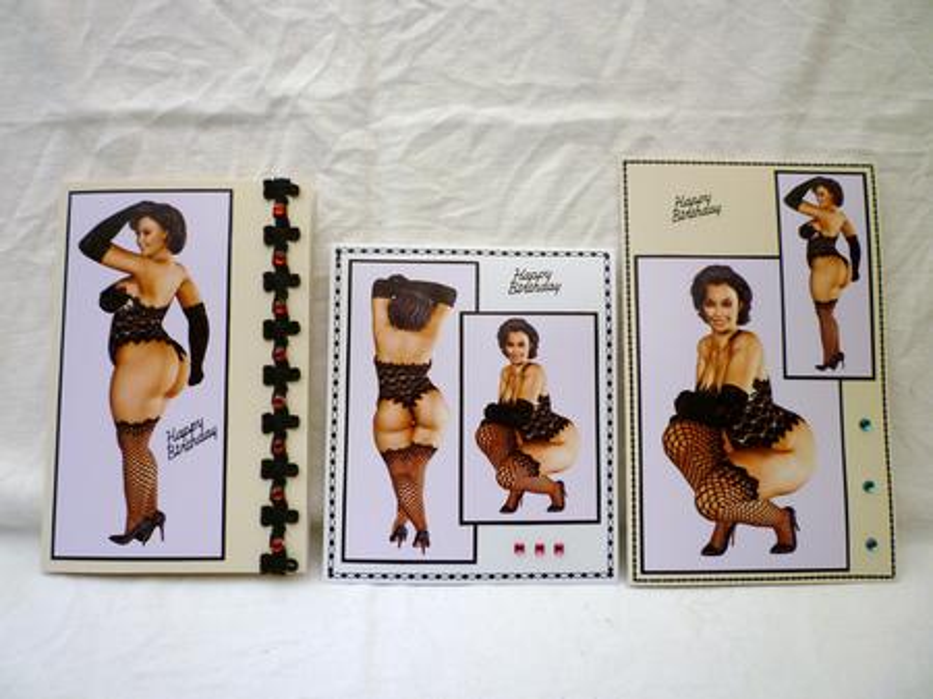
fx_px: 781
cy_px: 350
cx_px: 466
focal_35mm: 29
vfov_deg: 48.2
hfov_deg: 61.7
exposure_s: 1/80
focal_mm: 5.2
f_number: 3.3
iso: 80
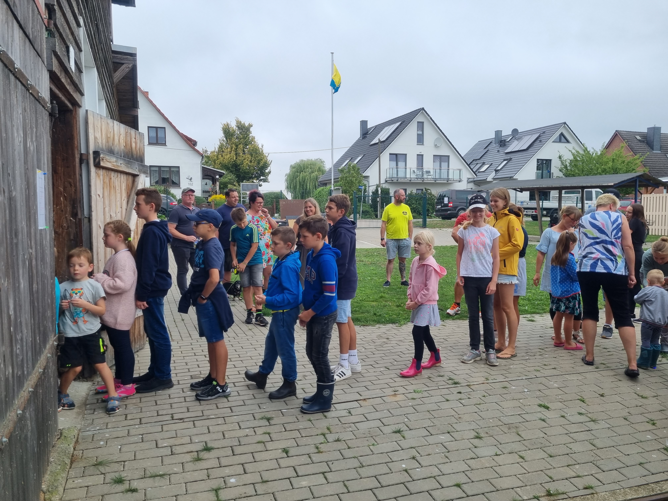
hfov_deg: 67.3
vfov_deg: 53.1
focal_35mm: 26
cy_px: 250
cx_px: 334
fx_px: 502
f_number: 1.8
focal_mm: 5.4
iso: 50
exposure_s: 1/654
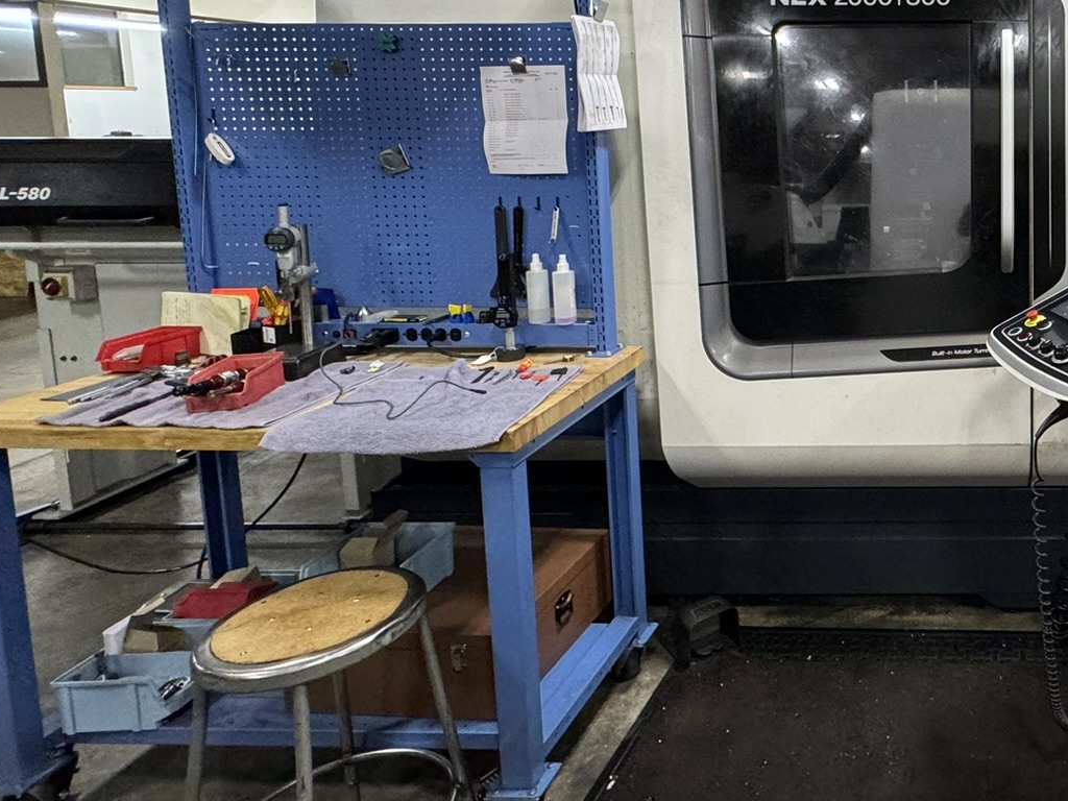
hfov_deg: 53.6
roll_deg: -0.4
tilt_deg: -6.8
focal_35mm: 28
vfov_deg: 47.9
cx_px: 1002
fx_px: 864
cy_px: 200
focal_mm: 2.22
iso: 250
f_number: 2.2
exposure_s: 1/120
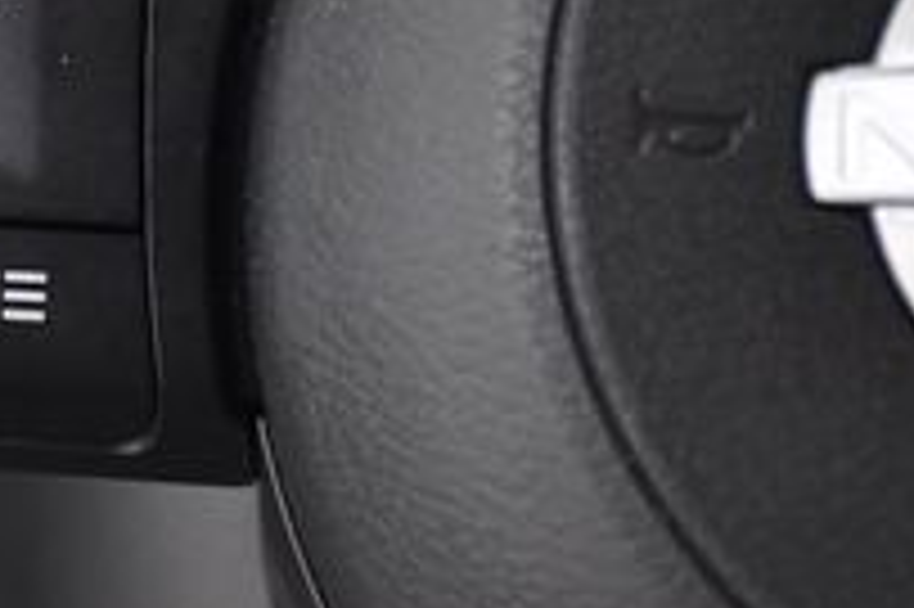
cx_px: -194
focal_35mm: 265
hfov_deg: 7.7
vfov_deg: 5.2
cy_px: 43
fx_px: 6722
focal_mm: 56
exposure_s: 1/80
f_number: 4.8
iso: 1250
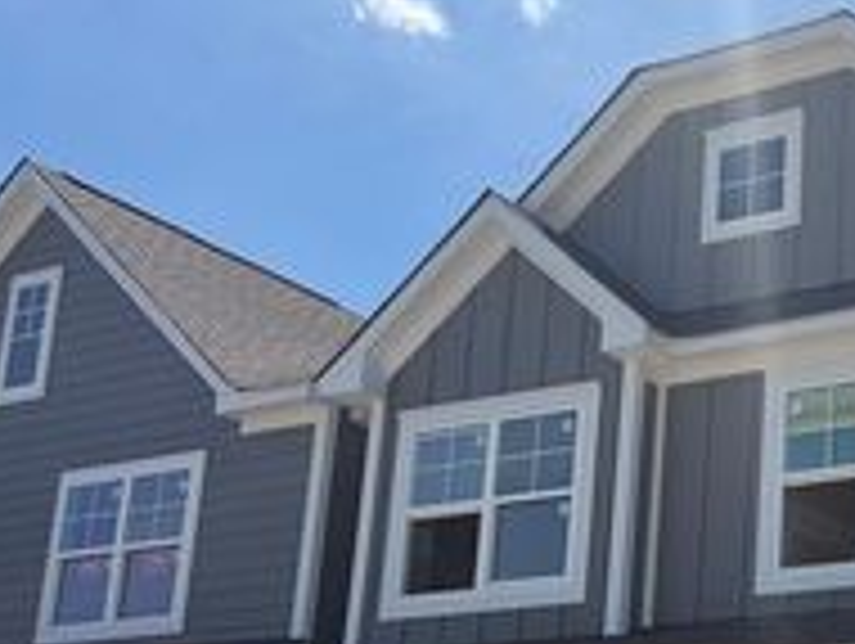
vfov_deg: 22.9
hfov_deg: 27.8
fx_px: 1558
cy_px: 547
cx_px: 954
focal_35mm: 63
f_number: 1.78
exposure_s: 1/7353
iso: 100
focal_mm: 6.76
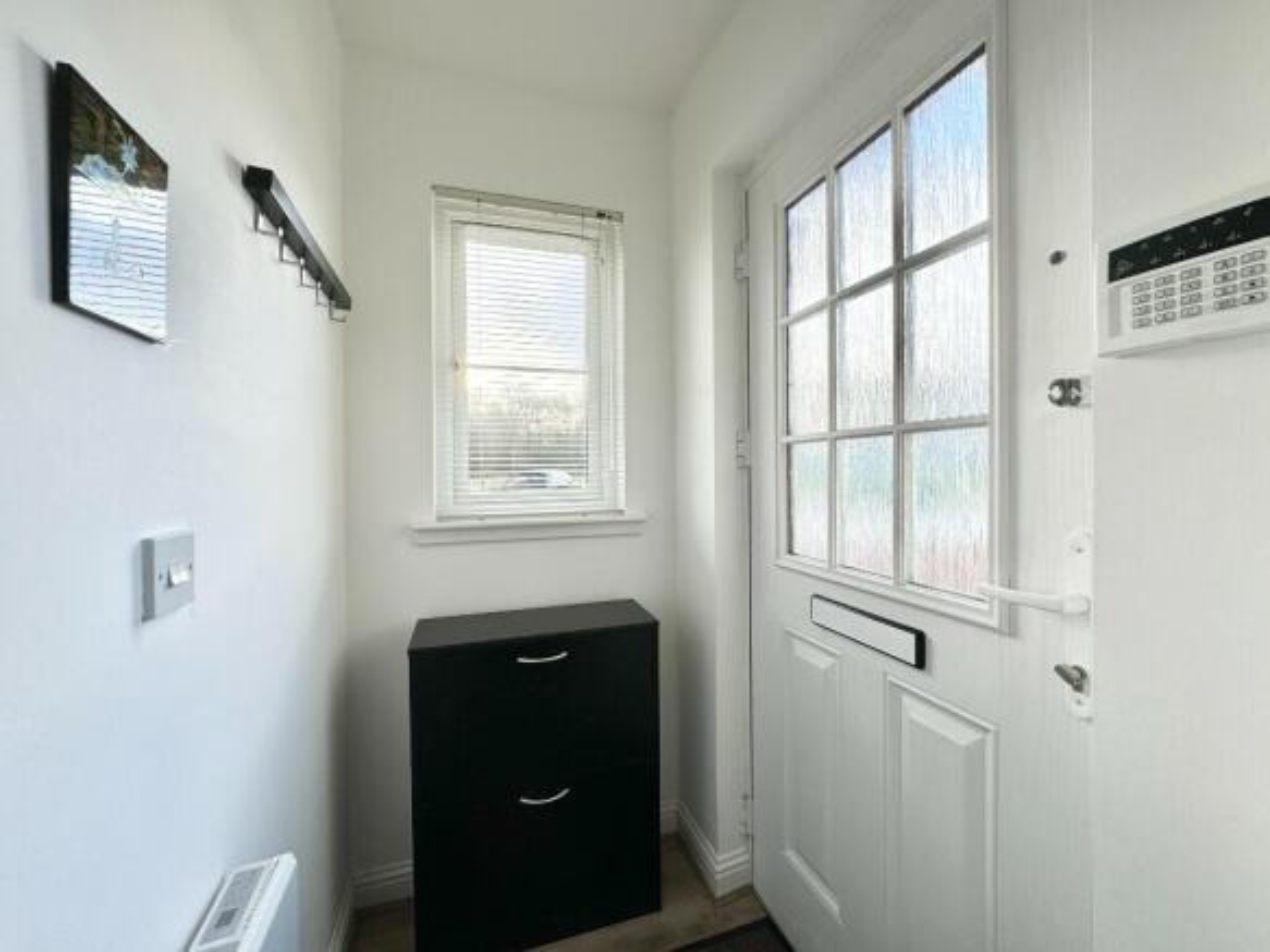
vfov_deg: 85.7
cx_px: 635
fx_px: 514
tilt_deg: +0.6
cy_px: 476
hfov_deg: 102.1
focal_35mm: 14
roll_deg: +0.7
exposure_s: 1/181
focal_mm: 2.22
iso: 40
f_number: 2.2
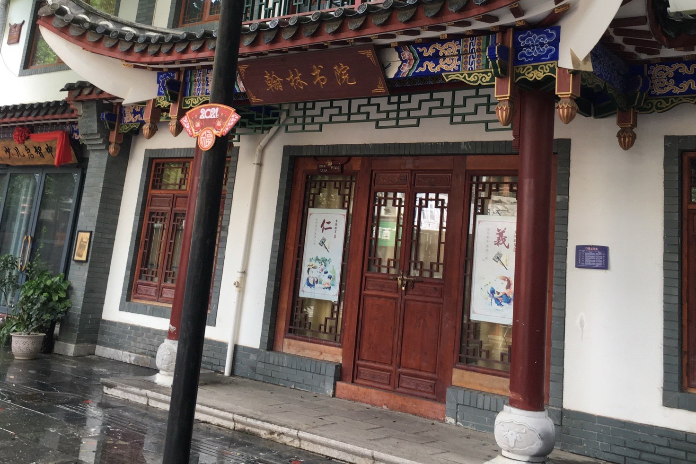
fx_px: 793
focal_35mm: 41
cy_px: 93
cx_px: 351
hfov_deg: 47.4
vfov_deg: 31.8
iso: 32
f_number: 2.2
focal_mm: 4.15
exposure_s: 1/50
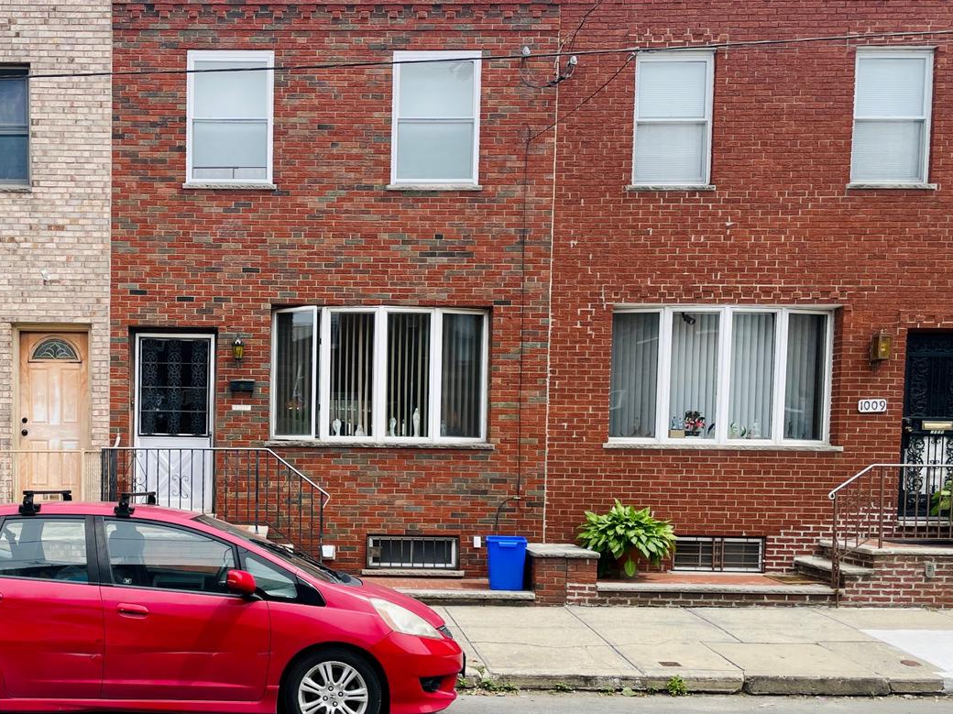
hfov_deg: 50.4
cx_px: 315
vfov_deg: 39.2
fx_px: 991
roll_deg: -0.7
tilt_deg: +4.9
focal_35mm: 36
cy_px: 239
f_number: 1.6
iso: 32
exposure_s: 1/2618
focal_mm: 4.2
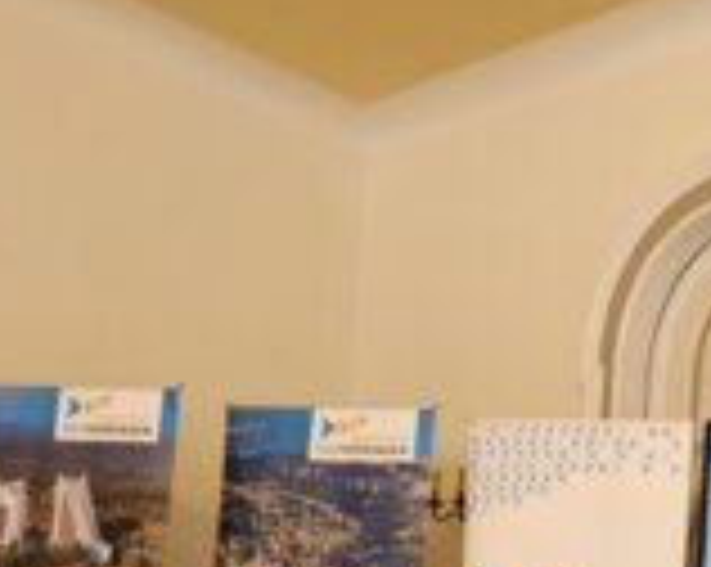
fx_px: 1198
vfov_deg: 24.8
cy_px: 626
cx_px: 774
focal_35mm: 57
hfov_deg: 29.9
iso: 200
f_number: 1.7
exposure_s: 1/120
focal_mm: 6.3
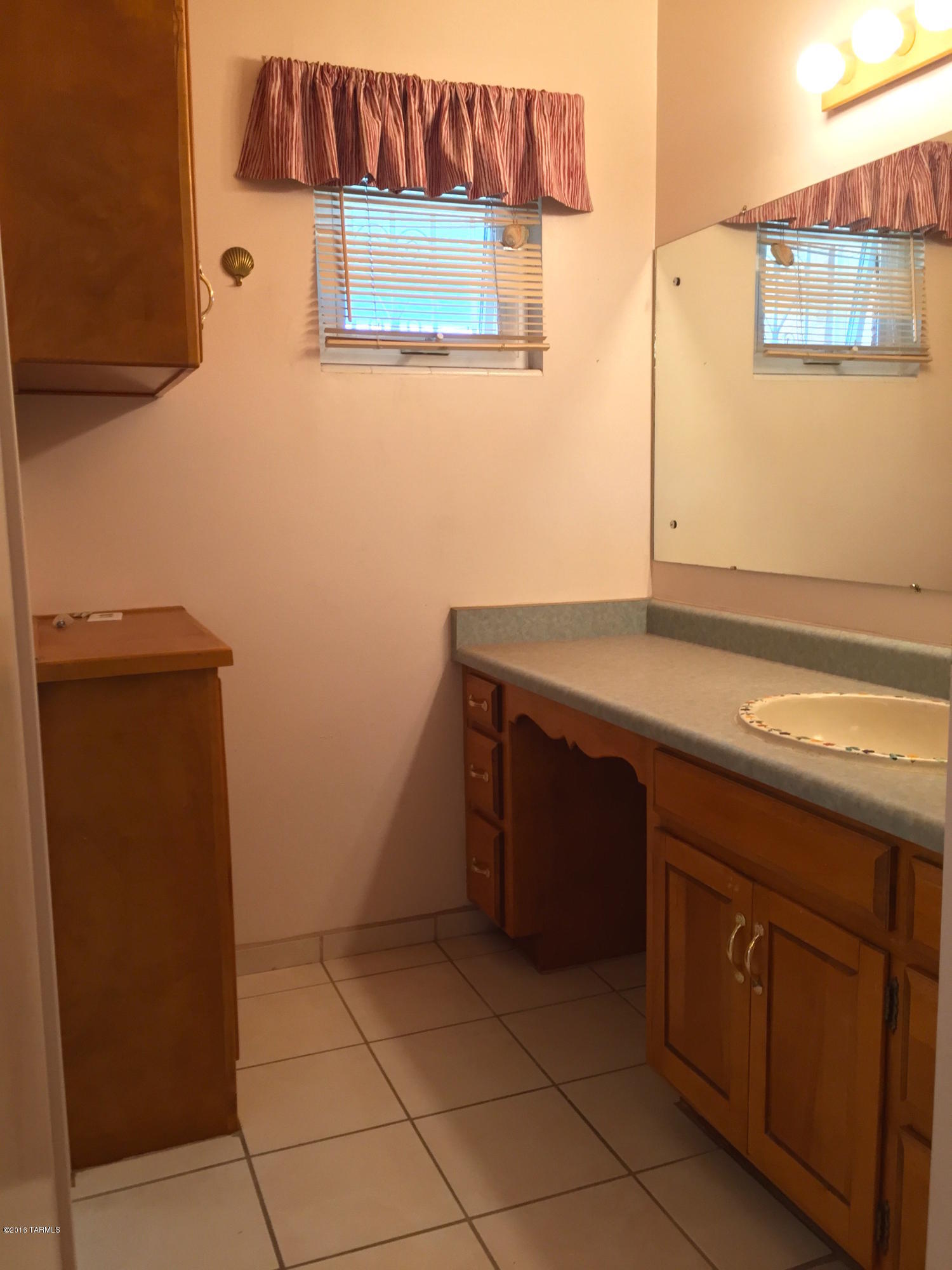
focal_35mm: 29
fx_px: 1063
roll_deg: +1.3
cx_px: 476
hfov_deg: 48.2
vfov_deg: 61.7
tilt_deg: -7.0
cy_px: 635
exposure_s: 1/30
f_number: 2.2
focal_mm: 4.15
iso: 100
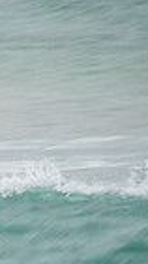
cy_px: 220
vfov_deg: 1.0
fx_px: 15080
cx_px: -315
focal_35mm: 2155
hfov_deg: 0.6
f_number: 10
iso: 64
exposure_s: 1/20
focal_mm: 500
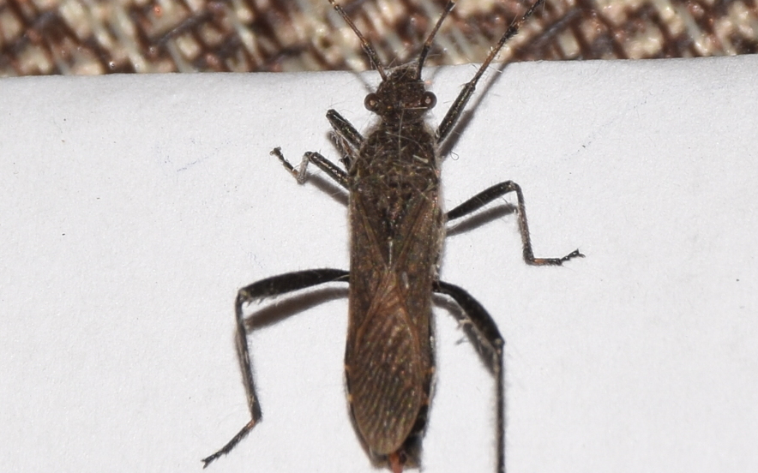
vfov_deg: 5.7
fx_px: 4791
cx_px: 371
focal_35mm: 232
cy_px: 248
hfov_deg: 9.0
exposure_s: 1/160
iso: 100
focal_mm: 140
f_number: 13
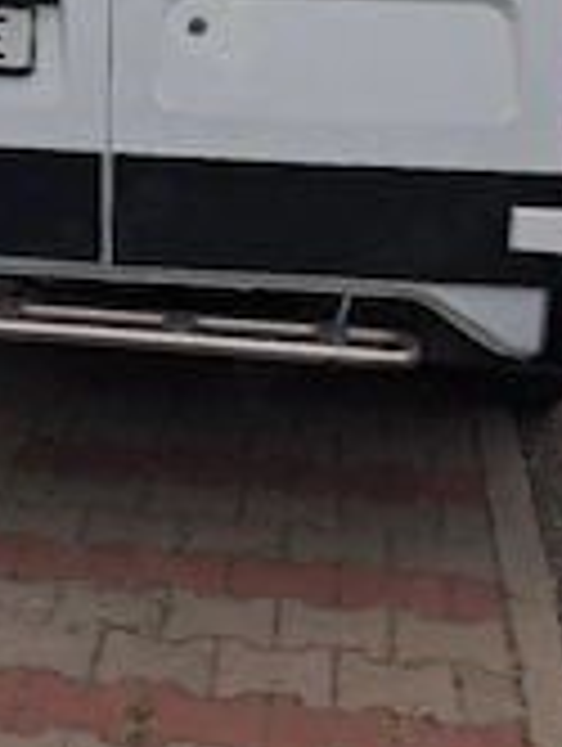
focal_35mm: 65
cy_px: -14
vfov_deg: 27.9
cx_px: 117
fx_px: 1403
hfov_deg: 22.4
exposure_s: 1/120
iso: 125
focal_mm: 4
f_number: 1.8
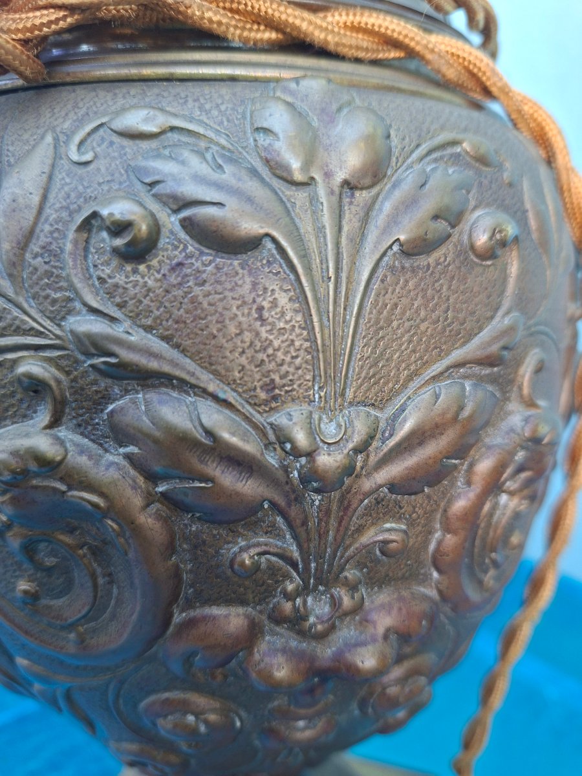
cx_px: 291
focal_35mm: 23
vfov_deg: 73.9
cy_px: 388
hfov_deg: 58.9
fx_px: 516
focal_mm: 5.54
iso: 125
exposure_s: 1/100
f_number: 1.8
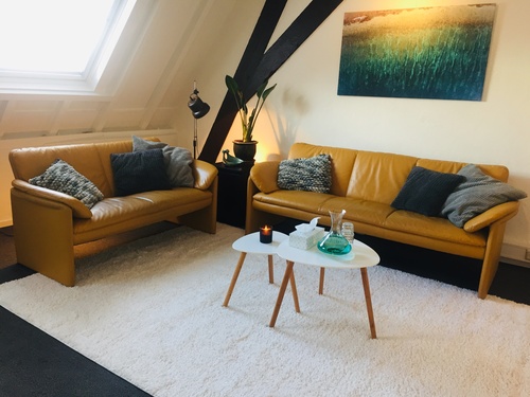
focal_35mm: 29
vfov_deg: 48.2
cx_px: 265
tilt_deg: -14.9
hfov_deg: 61.7
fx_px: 444
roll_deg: -2.3
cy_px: 198
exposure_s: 1/33
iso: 100
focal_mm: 4.15
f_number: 2.2
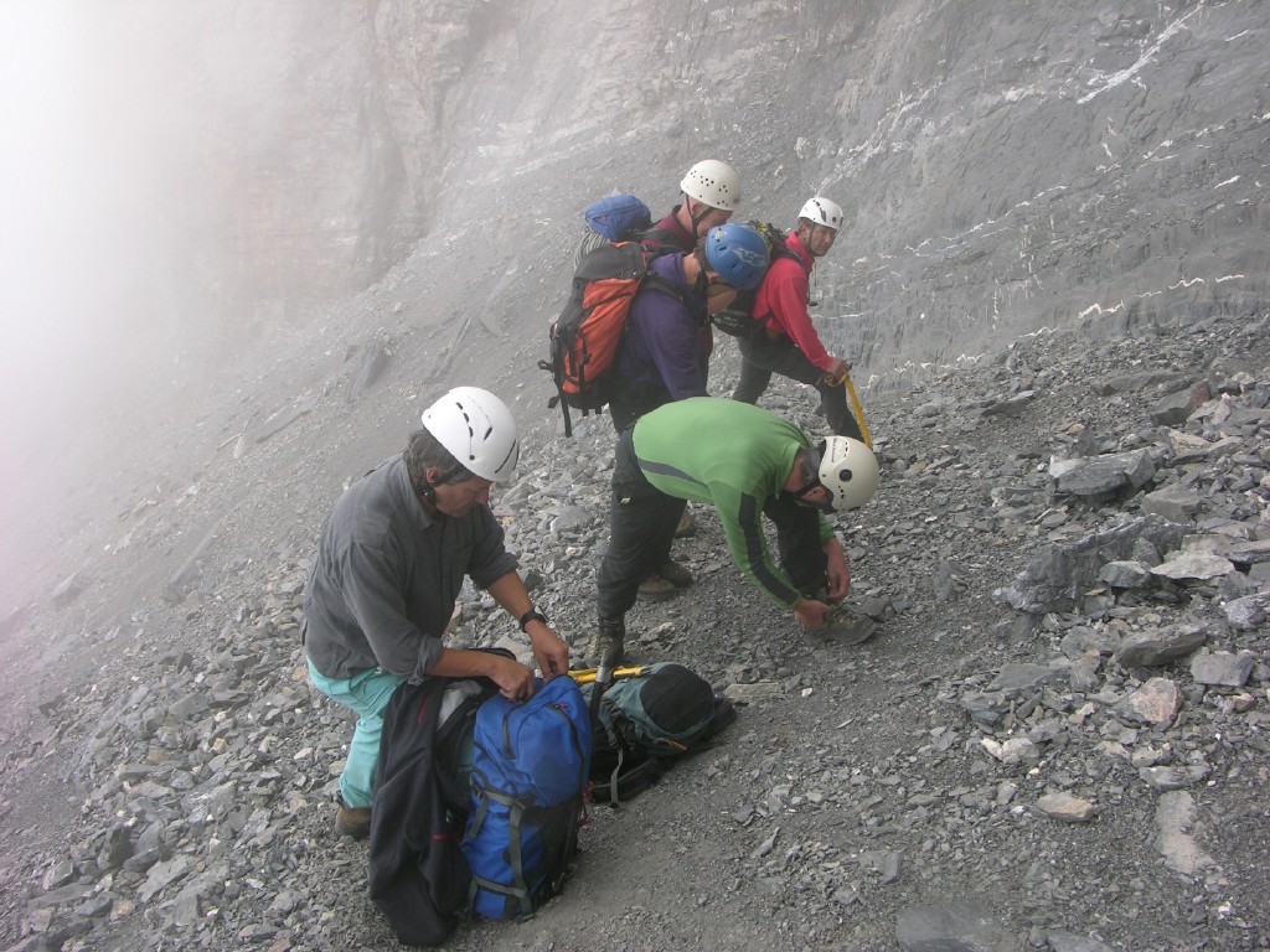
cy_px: 476
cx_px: 635
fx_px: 1284
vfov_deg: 40.7
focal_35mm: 35
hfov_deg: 52.6
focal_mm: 8.9
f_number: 5
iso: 50
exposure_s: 1/180
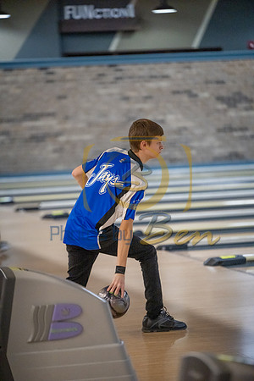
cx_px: 127
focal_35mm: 175
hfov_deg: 7.8
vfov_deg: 11.7
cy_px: 190
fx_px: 1852
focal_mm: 175
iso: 4000
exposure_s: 1/800
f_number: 2.8
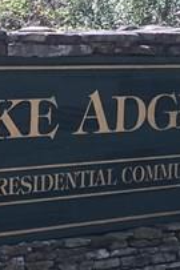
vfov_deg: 13.4
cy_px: 227
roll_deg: +0.3
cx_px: 5
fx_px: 1142
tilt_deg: -8.6
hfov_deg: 9.0
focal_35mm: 152
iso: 25
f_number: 2.2
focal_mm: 4.15
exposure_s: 1/450
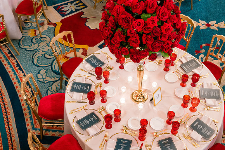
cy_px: 75
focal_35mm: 45
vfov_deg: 29.8
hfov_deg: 43.6
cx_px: 112
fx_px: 281
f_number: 8
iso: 200
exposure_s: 3
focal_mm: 30
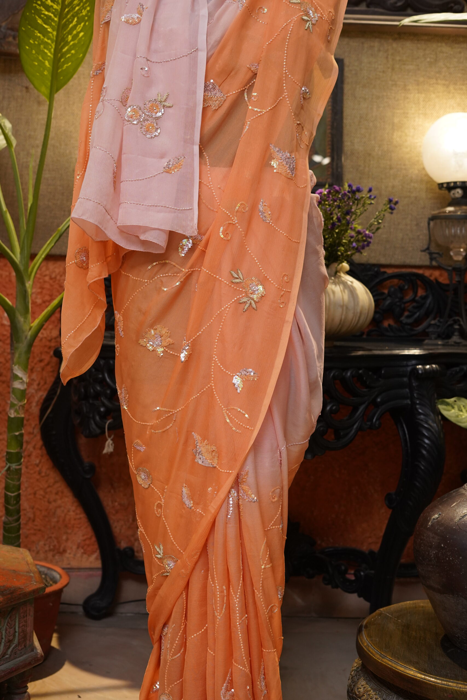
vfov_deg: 39.6
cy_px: 350
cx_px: 234
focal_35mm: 50
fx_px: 973
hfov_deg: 27.0
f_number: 5
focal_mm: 50
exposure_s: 1/100
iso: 2000
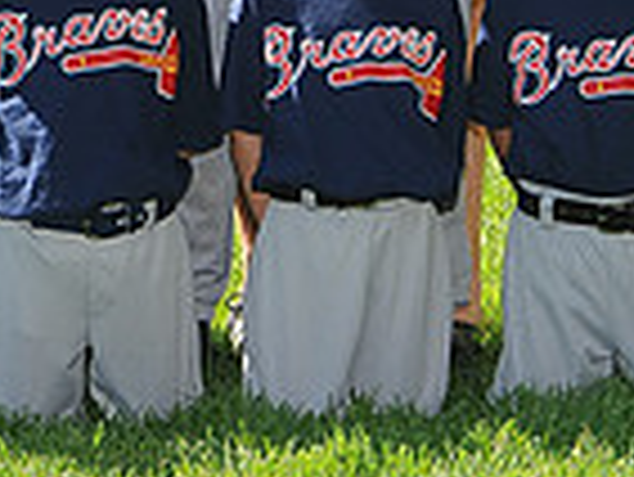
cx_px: -31
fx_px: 6654
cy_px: -302
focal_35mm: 363
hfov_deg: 5.4
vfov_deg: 4.1
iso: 200
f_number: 7.1
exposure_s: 1/320
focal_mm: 92
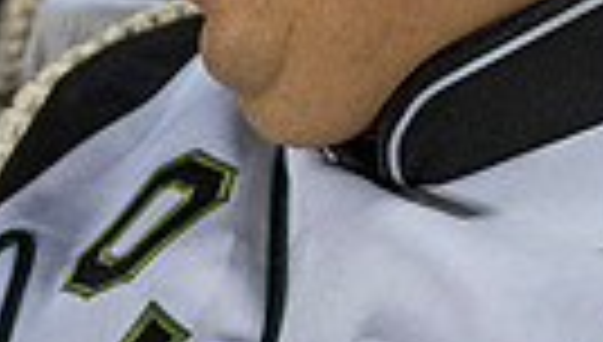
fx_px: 1810
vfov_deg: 10.0
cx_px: 320
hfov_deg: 18.9
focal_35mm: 113
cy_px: -340
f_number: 3.2
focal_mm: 25
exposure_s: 1/500
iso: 2000
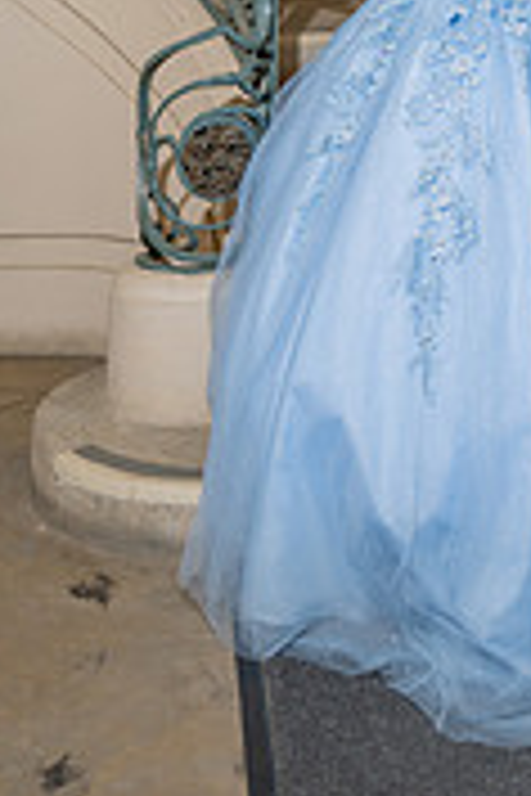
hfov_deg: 22.1
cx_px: 369
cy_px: -184
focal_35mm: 61
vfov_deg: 28.2
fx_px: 1350
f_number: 2.8
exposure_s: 1/200
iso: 200
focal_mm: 24
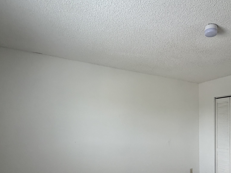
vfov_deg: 50.6
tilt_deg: -2.7
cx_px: 177
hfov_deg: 62.8
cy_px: 132
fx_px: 174
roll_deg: +1.5
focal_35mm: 26
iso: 250
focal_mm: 2.22
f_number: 2.2
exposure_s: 1/121
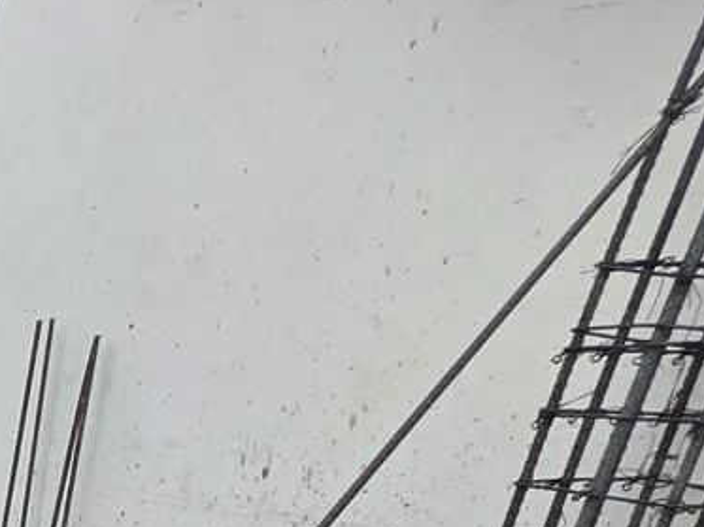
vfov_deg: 19.0
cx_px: -704
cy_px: 808
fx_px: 1361
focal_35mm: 67
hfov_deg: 18.6
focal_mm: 2.2
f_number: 1.9
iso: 40
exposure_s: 1/163
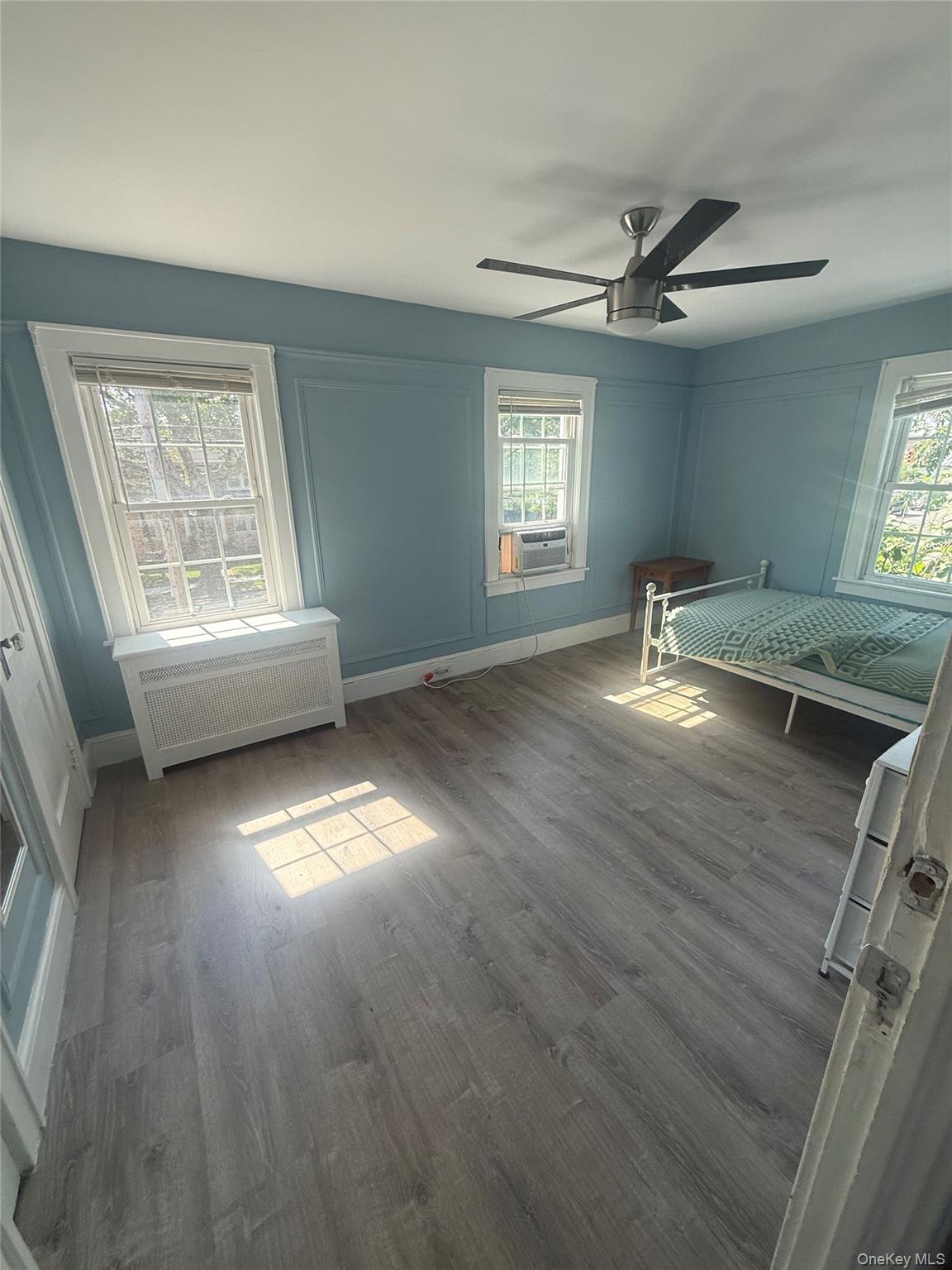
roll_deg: +0.6
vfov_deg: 102.1
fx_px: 513
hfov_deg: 85.7
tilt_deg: -20.6
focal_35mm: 14
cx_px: 476
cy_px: 635
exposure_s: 1/132
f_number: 2.2
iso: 64
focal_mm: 2.22
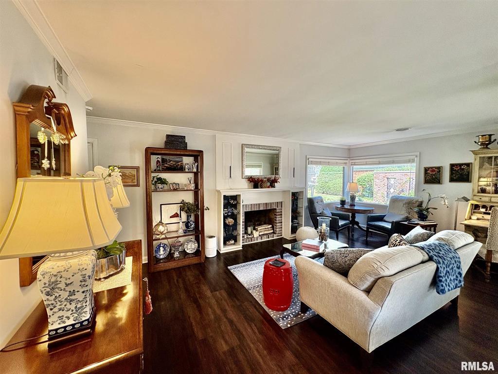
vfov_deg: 85.7
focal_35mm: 14
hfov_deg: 102.1
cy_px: 187
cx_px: 249
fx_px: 201
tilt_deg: -3.4
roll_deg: +0.4
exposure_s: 1/120
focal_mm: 2.22
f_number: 2.2
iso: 250
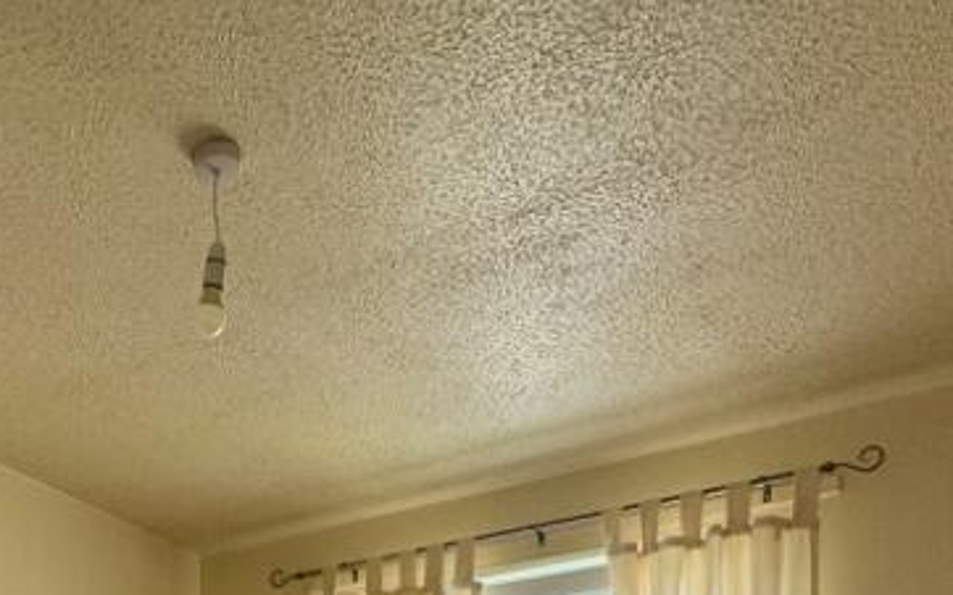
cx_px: 153
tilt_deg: -0.3
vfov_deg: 23.5
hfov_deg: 44.2
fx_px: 1090
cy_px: 921
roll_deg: -0.9
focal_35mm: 42
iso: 100
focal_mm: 2.22
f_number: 2.2
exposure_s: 1/99
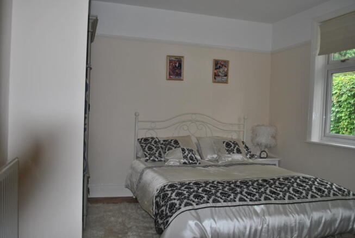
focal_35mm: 30
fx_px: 296
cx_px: 178
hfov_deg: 61.9
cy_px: 119
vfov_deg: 43.7
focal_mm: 20
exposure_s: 1/60
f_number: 3.8
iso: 200
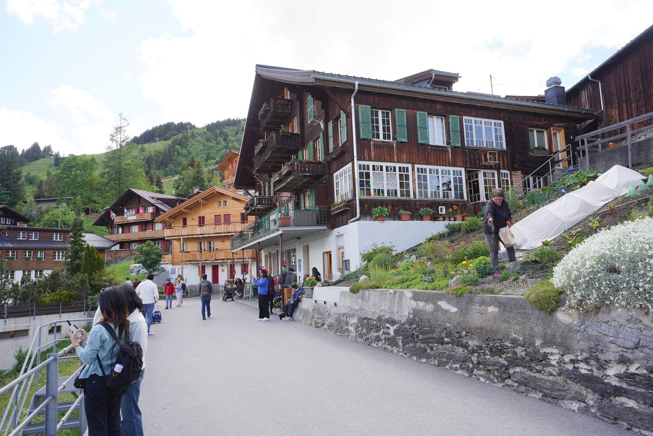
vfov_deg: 53.1
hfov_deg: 73.7
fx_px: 435
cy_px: 218
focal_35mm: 24
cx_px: 326
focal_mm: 24
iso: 100
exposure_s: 1/100
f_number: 7.1
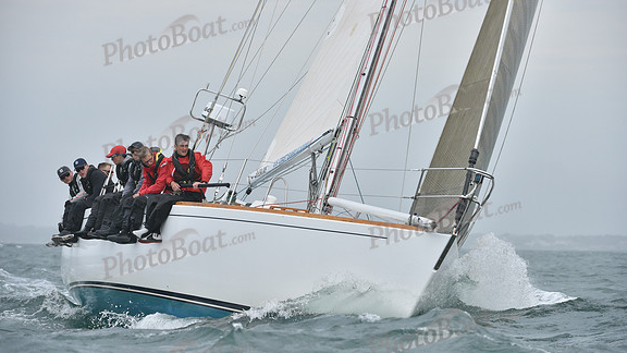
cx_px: 312
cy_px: 179
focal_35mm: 211
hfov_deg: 10.2
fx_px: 3508
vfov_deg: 5.8
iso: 320
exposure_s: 1/1000
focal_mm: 200
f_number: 6.3
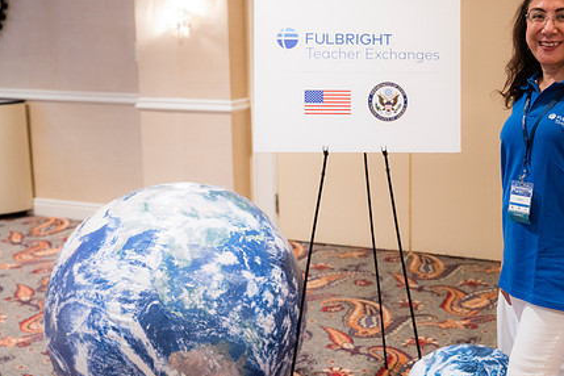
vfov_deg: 27.0
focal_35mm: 50
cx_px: 379
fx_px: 783
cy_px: 166
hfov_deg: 39.1
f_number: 3.2
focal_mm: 37
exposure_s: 1/160
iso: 3200
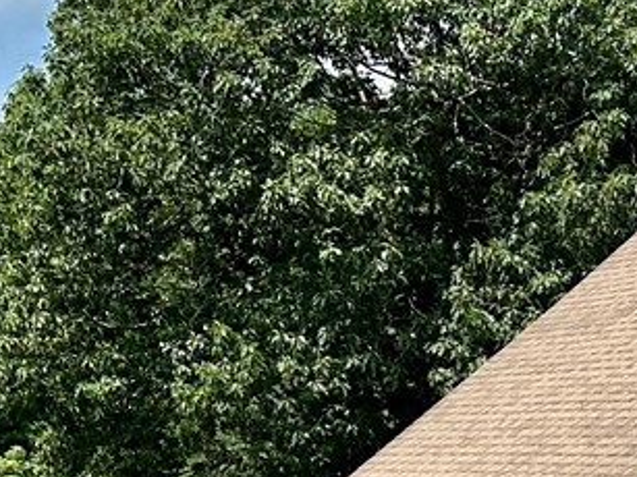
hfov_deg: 14.5
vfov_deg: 11.1
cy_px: 846
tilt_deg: -8.4
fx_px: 2299
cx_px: 1021
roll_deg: -2.2
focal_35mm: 125
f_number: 1.78
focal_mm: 6.86
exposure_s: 1/5848
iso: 80
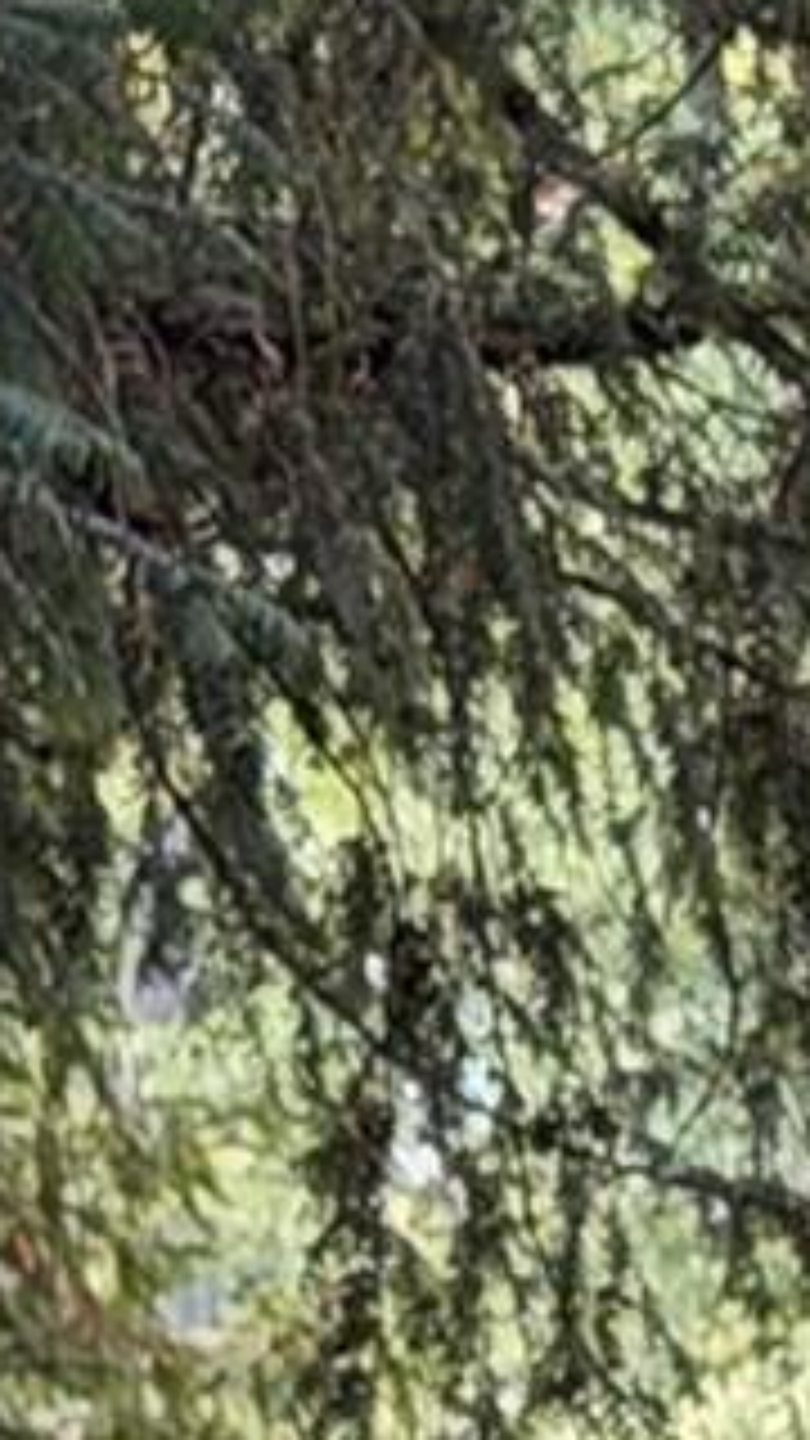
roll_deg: +0.2
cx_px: 2840
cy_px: 3398
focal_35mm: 335
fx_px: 12791
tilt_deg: -4.9
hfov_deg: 3.5
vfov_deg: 6.2
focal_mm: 6.76
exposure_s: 1/67
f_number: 1.78
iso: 100
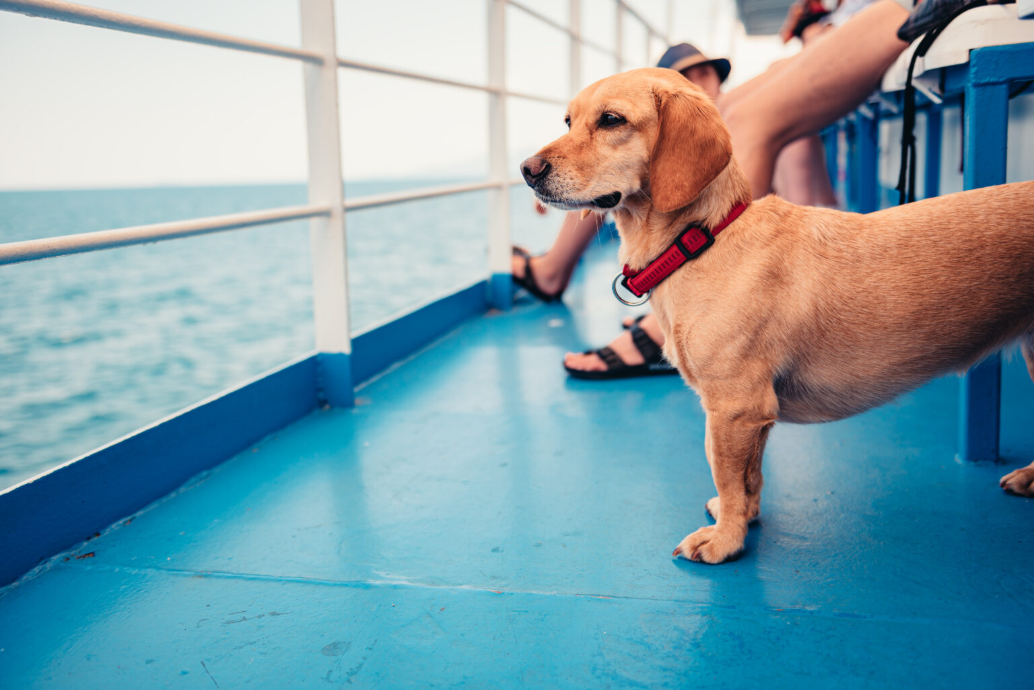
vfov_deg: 41.1
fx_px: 919
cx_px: 517
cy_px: 345
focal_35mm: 32
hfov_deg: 58.7
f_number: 2.8
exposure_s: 1/640
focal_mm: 32
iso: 100
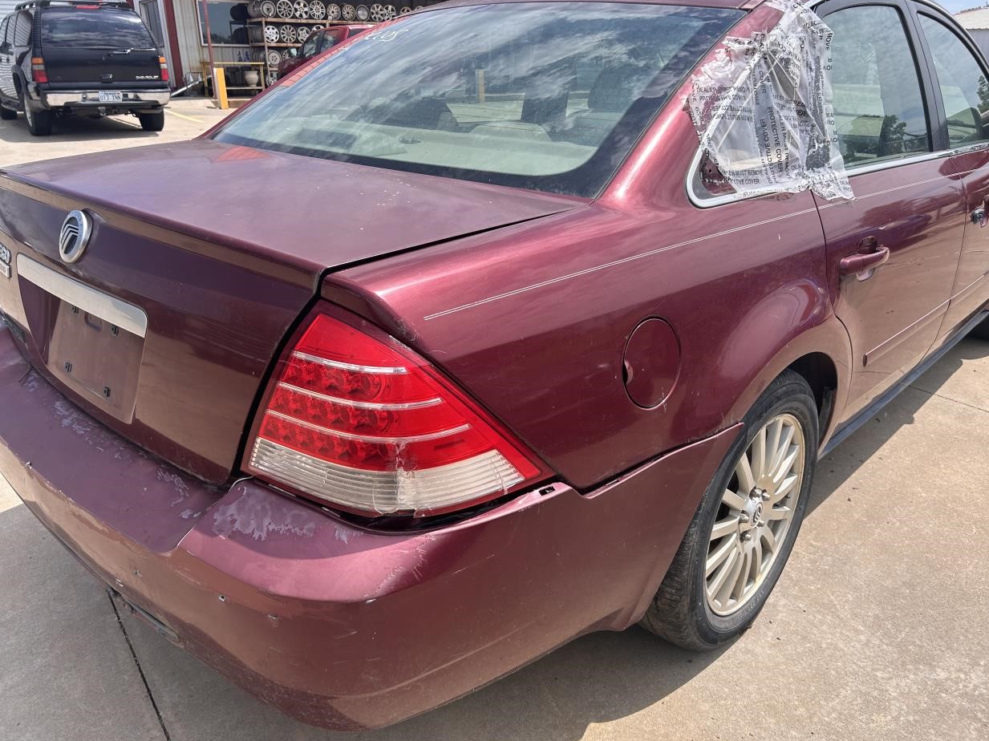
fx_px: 771
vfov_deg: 51.3
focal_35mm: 27
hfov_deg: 65.3
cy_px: 378
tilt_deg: -22.0
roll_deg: +0.2
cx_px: 501
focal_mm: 5.7
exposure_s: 1/2695
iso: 50
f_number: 1.5
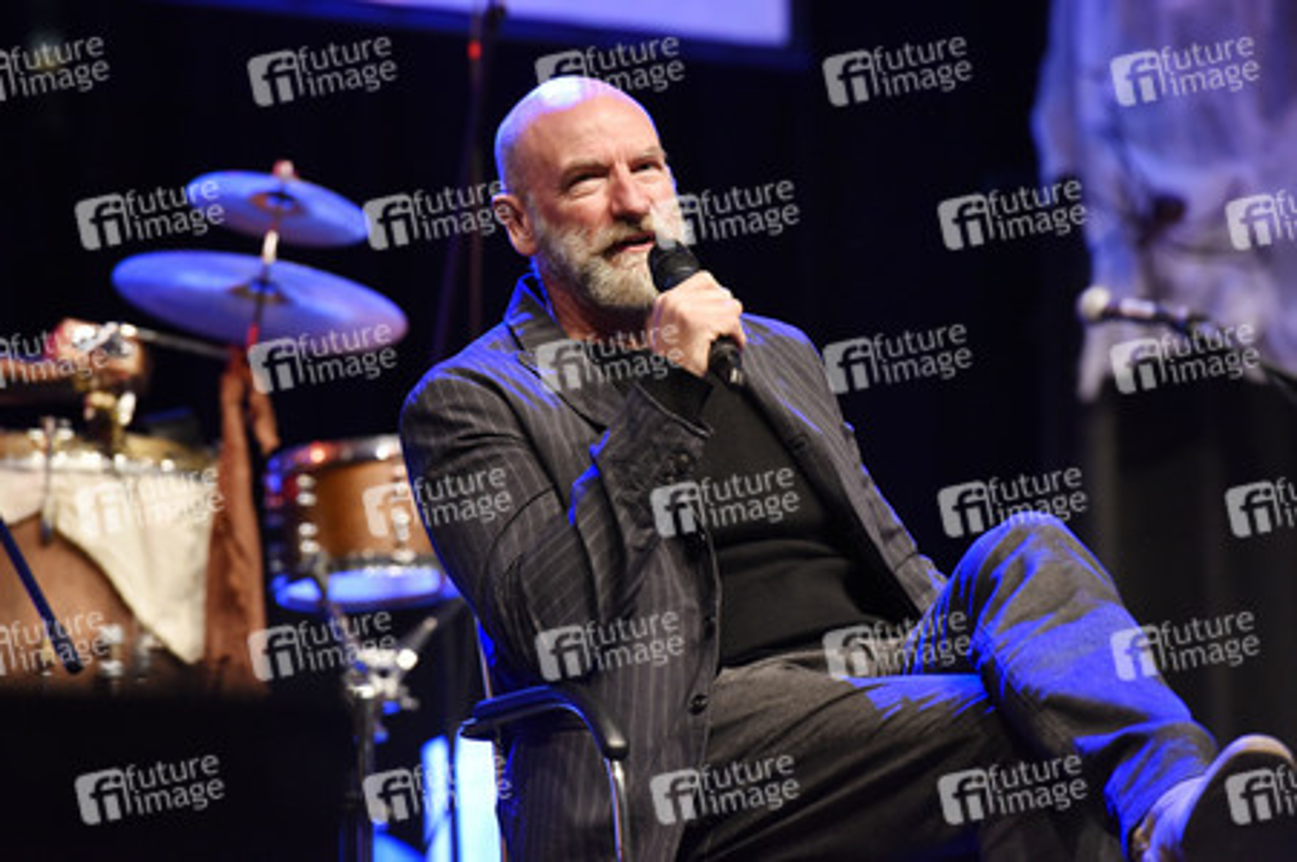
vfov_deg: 6.9
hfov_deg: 10.3
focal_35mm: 200
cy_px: 431
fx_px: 7200
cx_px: 648
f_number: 4.5
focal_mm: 200
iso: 2500
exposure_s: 1/160
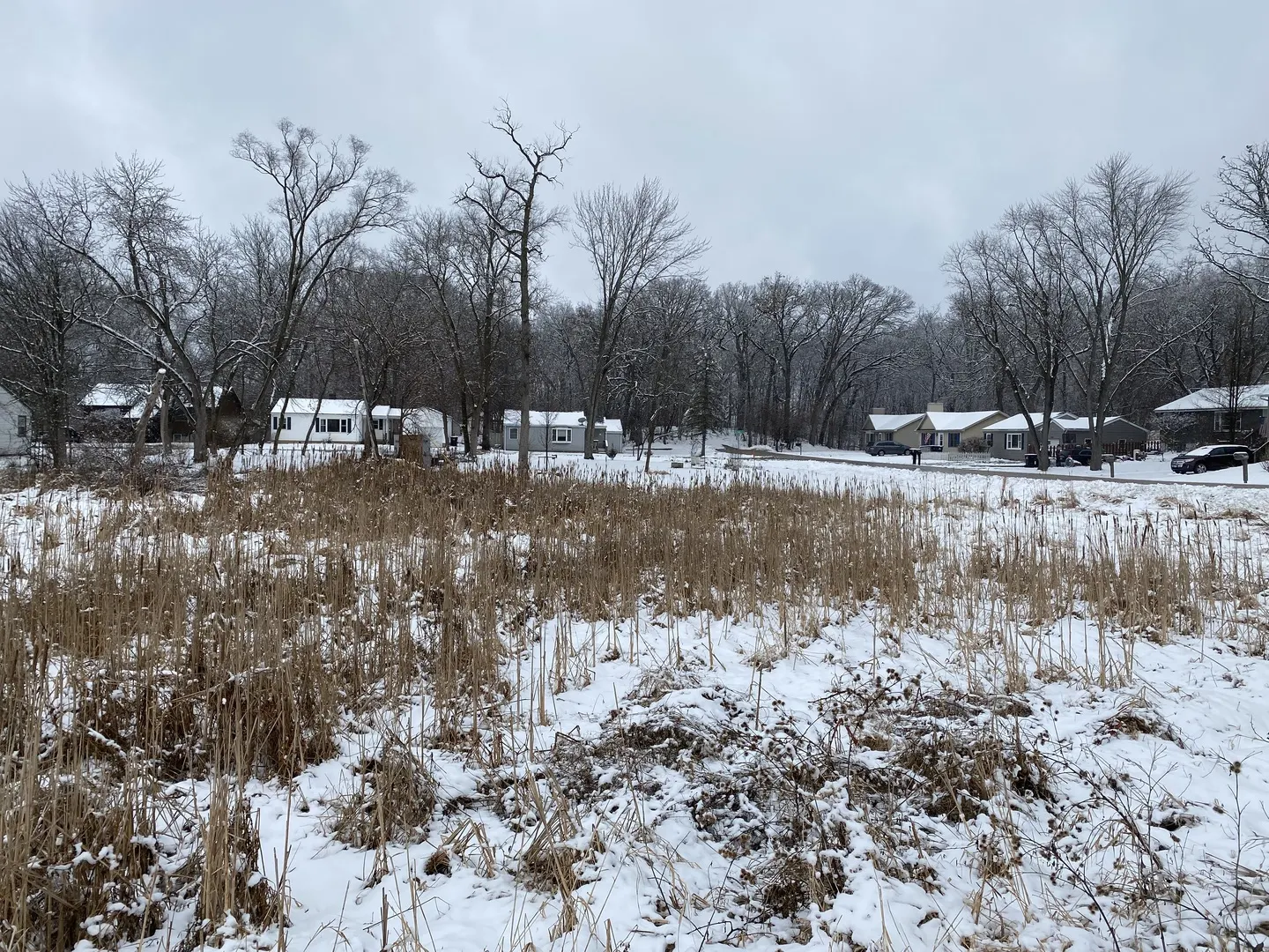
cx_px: 634
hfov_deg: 67.3
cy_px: 476
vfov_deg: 53.1
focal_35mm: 26
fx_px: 953
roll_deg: -1.3
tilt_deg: -0.7
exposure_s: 1/3040
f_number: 1.8
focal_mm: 4.25
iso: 32
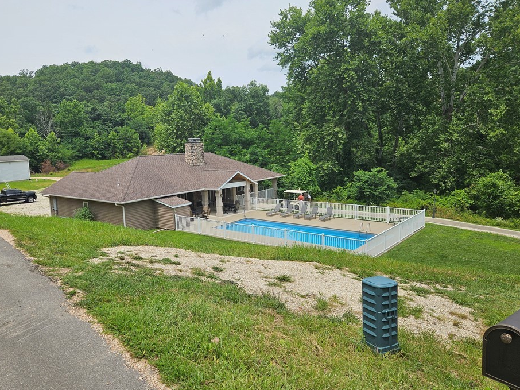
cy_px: 191
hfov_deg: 67.3
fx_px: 390
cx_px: 251
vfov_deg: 53.0
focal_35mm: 26
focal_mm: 5.4
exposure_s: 1/2745
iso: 25
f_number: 1.8
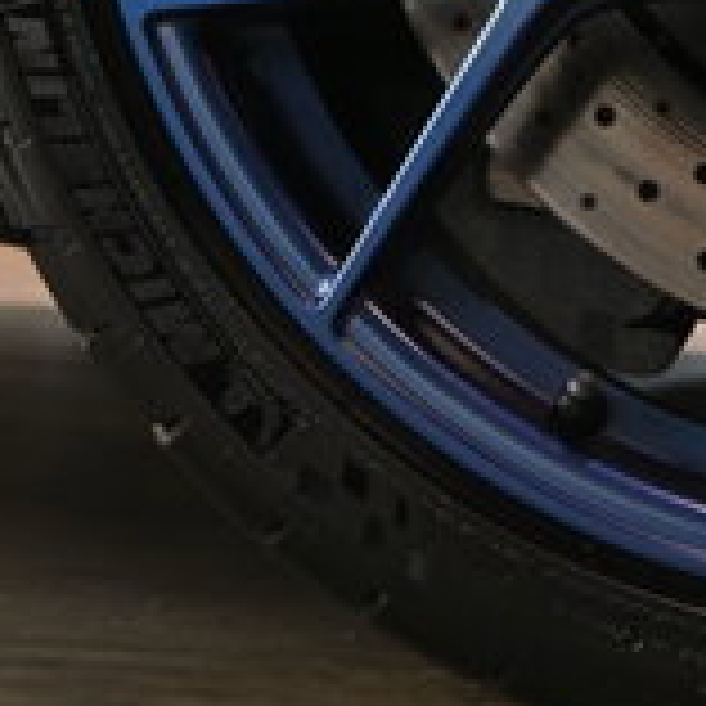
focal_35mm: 137
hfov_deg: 12.5
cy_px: -283
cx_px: 785
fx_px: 3161
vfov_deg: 12.3
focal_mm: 22
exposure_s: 1/60
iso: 160
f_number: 4
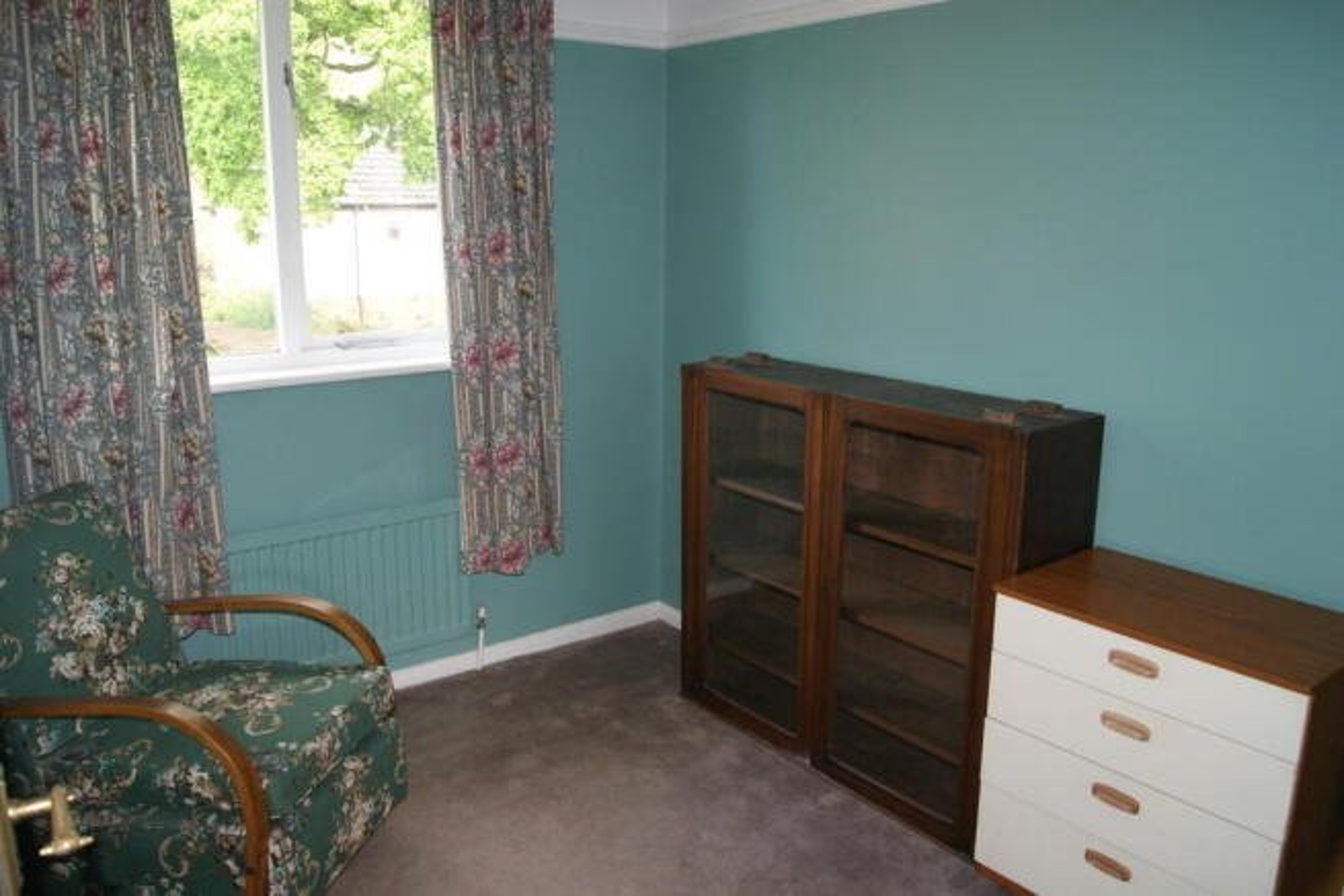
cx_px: 672
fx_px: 1008
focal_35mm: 27
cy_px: 448
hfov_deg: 67.4
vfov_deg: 48.0
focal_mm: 18
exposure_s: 1/60
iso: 400
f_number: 5.6
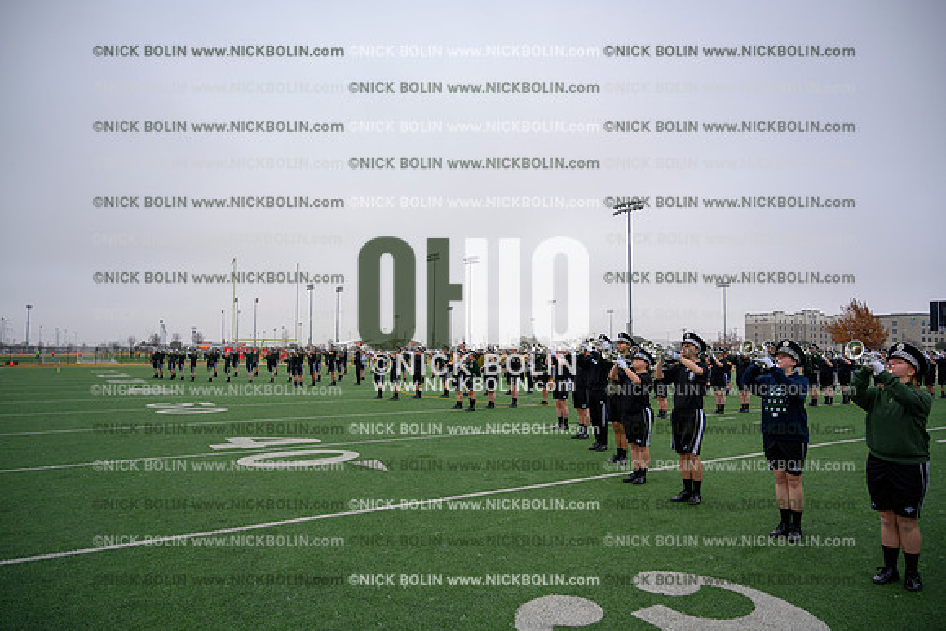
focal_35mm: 24
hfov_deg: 73.7
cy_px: 316
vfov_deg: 53.2
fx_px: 631
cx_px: 473
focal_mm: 24
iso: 125
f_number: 4
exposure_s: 1/320
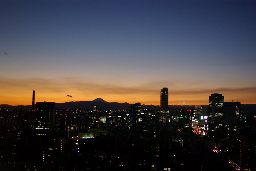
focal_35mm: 46
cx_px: 128
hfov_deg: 42.3
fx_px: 331
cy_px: 86
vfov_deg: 29.0
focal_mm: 31
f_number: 2
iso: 400
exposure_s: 1/30
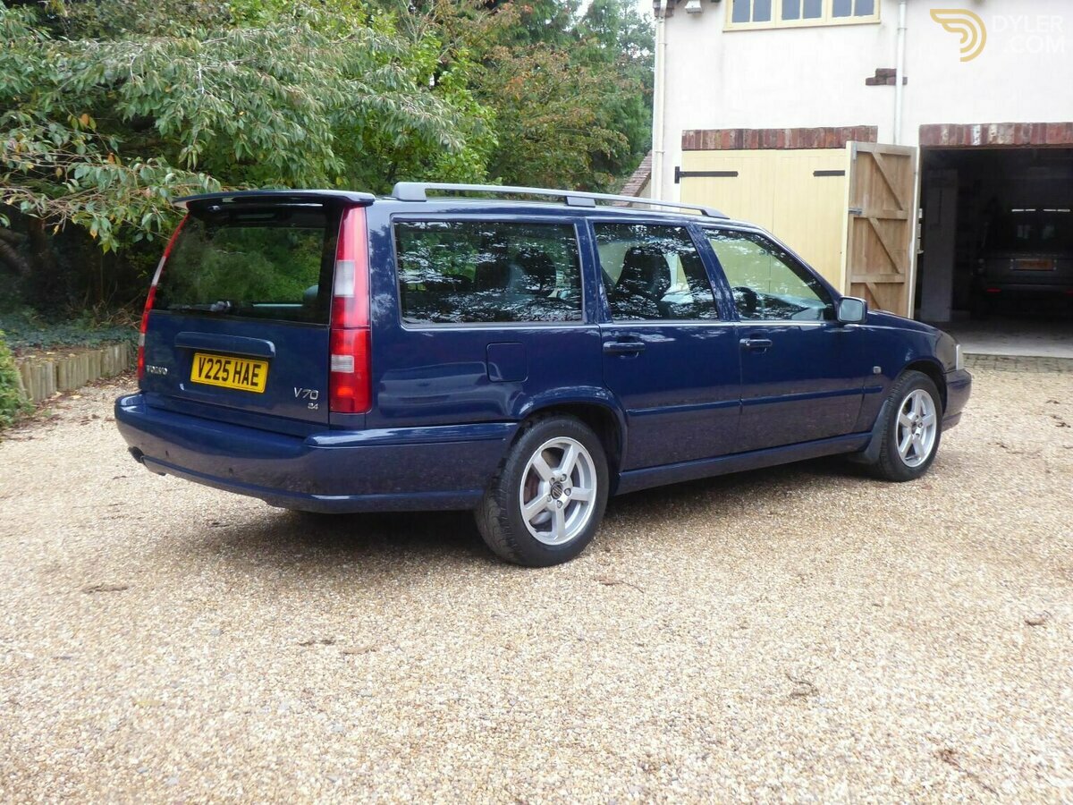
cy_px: 402
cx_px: 536
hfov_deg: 50.1
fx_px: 1147
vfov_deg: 38.7
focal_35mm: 37
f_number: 4.5
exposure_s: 1/30
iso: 400
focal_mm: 6.7
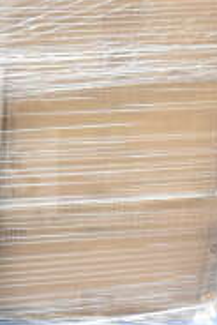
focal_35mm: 134
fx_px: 1209
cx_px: -141
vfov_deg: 15.2
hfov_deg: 9.8
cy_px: 74
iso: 1600
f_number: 10
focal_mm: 18
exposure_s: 1/400
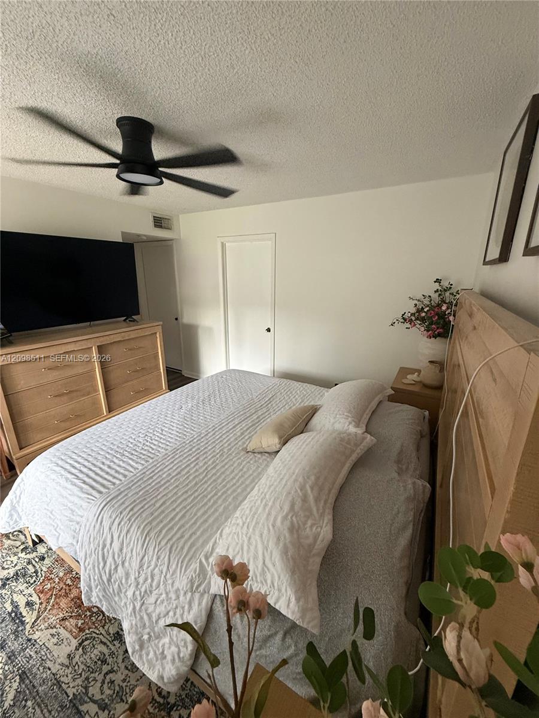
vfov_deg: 102.1
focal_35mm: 14
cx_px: 270
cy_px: 359
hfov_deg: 85.7
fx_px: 291
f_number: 2.2
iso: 320
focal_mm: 2.22
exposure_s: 1/68
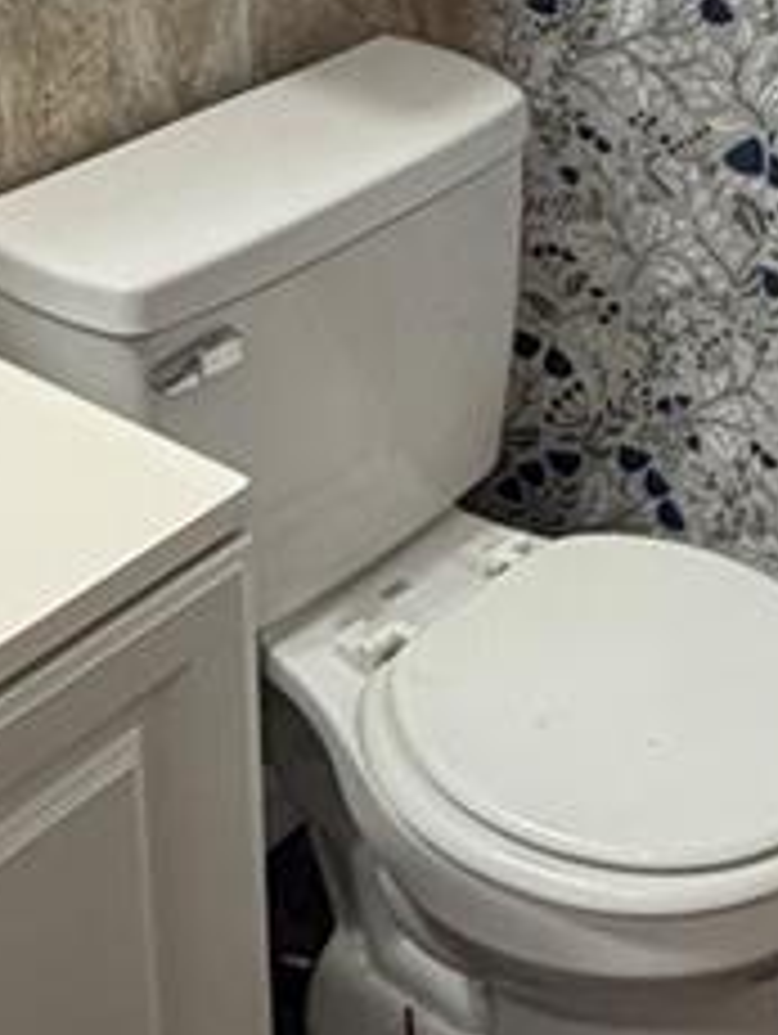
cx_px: 836
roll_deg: -3.2
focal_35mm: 73
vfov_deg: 25.0
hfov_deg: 19.4
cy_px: -63
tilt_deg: -20.4
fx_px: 2184
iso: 200
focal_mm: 2.22
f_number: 2.2
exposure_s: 1/120
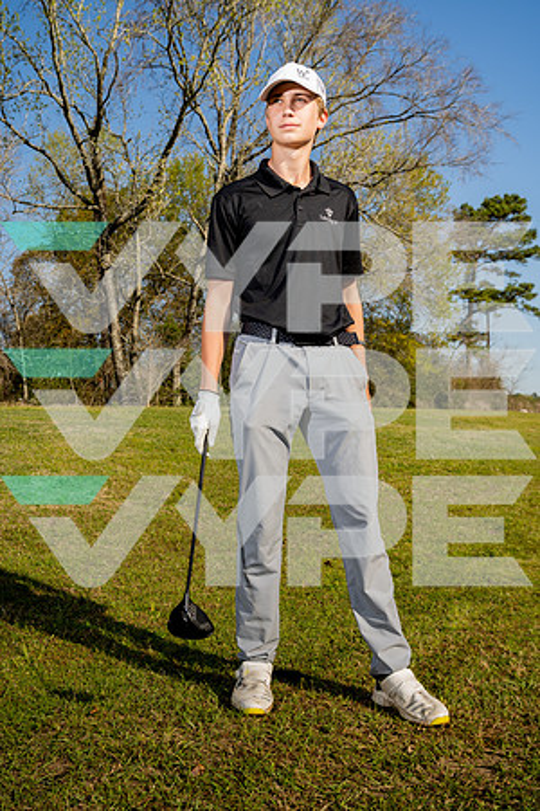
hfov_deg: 36.9
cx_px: 270
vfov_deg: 53.1
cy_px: 406
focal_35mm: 36
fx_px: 810
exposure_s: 1/250
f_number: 7.1
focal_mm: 36
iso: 100
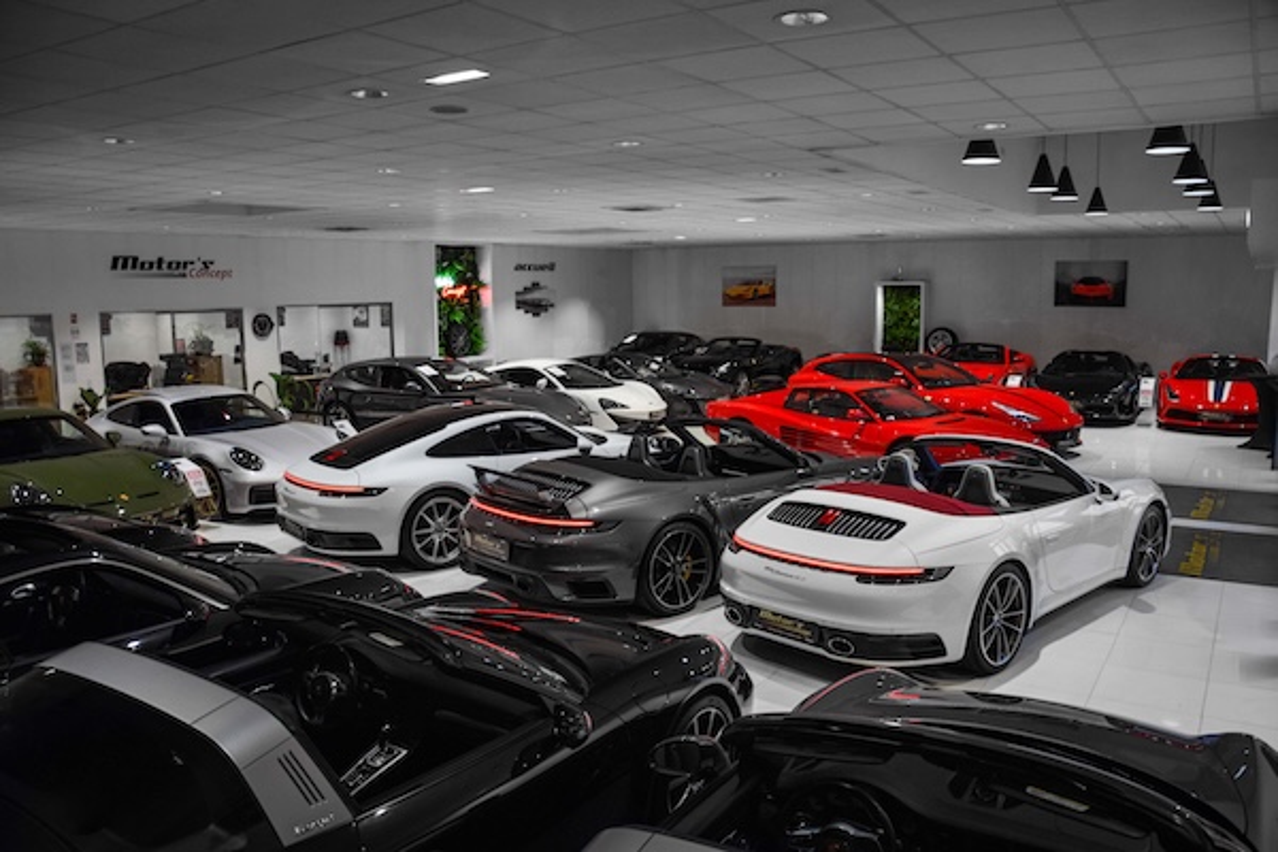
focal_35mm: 27
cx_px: 639
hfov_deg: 67.4
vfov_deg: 47.9
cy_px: 426
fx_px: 958
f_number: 3.5
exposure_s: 1/30
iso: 200
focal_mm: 18
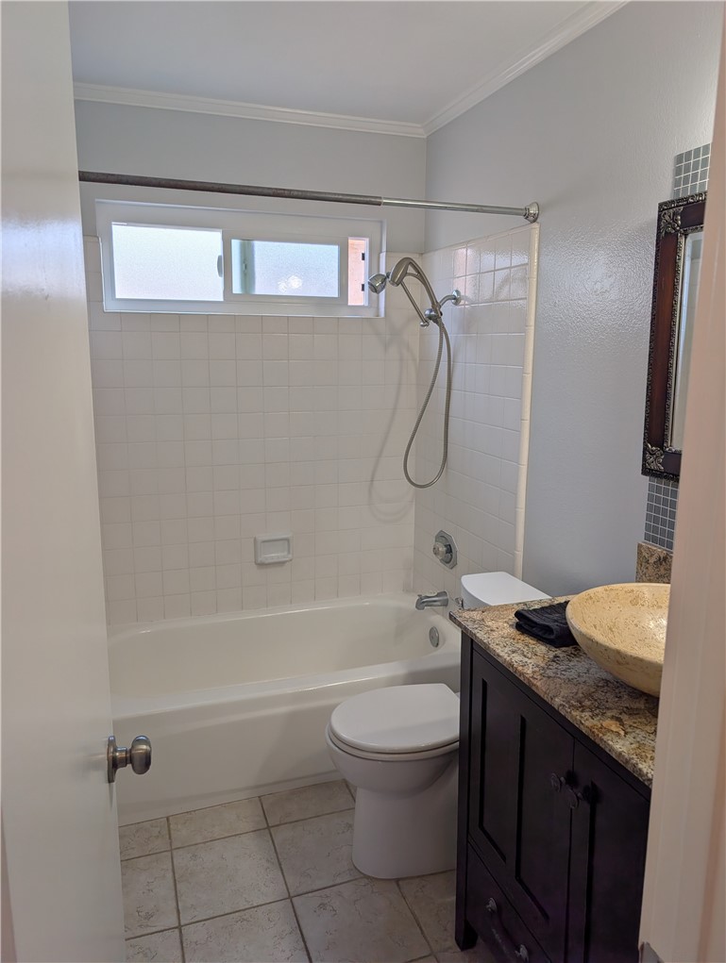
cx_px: 363
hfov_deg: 56.9
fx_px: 669
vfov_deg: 71.5
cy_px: 482
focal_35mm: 24
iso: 41
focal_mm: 6.9
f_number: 1.68
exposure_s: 1/120
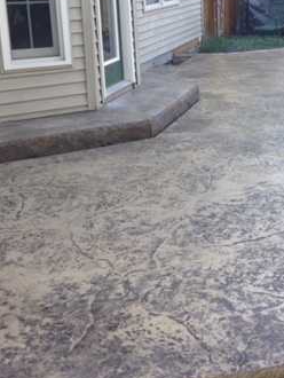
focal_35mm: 64
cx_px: 200
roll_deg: +2.0
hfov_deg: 22.8
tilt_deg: -16.7
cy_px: 147
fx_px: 699
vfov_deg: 30.1
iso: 50
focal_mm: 4.12
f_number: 2.4
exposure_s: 1/152
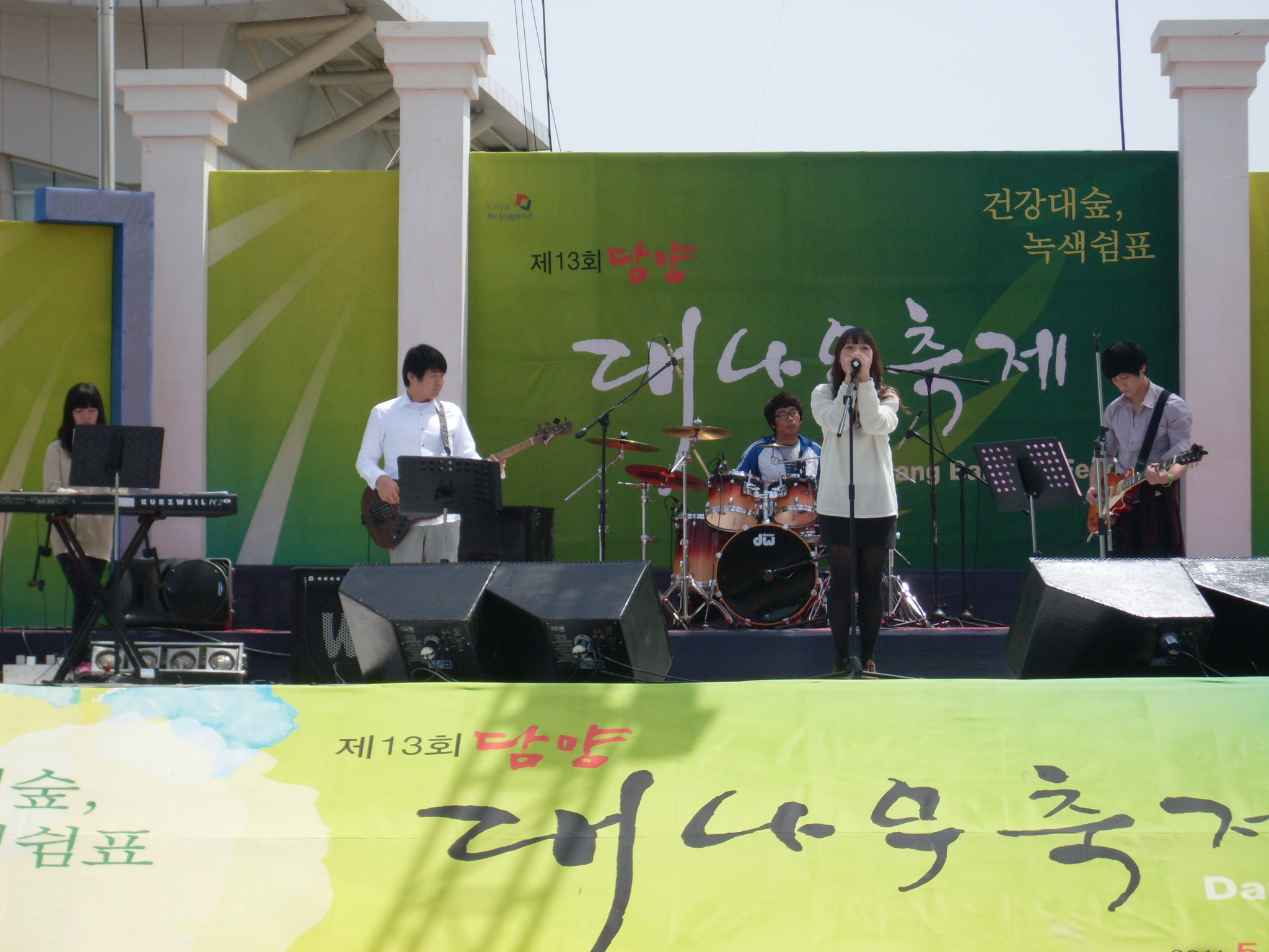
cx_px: 634
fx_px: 4179
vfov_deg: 13.0
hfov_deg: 17.3
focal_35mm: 114
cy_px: 476
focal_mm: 18.9
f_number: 5.2
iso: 80
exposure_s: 1/500
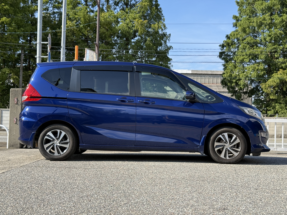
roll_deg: -1.7
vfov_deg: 30.3
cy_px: 108
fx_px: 398
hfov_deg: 39.7
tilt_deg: +2.3
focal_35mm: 48
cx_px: 144
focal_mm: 6.76
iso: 64
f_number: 1.78
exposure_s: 1/1883
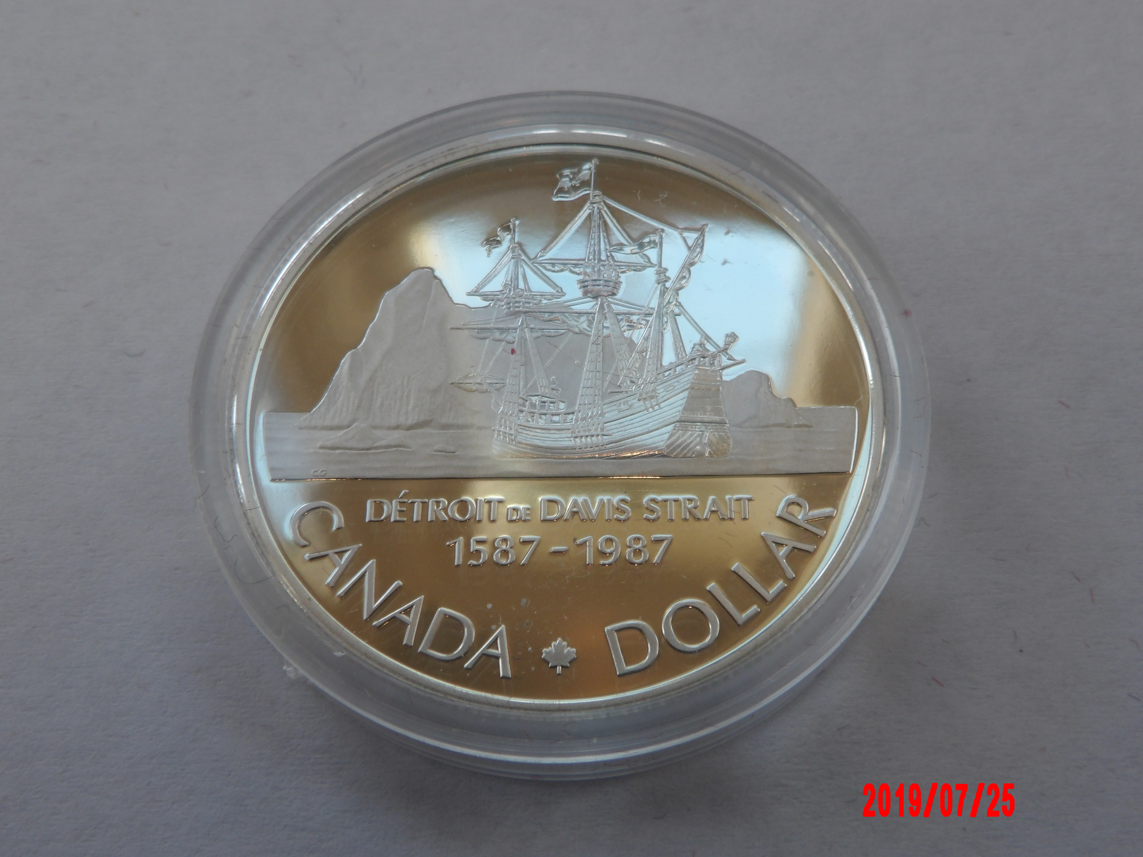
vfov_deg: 31.5
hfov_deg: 41.2
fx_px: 1519
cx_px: 611
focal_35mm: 46
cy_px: 435
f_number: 4.9
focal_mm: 7.6
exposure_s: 1/69
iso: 100
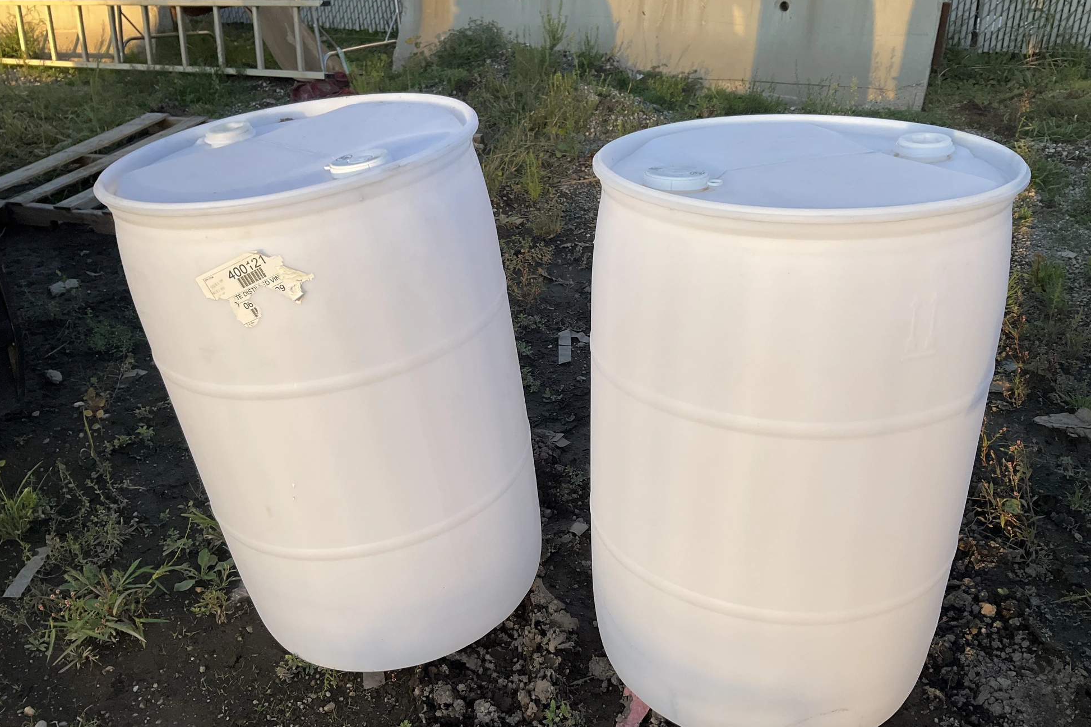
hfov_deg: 60.3
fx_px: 939
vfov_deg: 42.3
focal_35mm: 31
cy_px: 390
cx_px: 558
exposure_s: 1/486
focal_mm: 3
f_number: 1.8
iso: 25
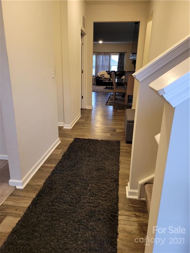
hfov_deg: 53.1
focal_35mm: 26
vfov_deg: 67.3
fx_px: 190
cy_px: 126
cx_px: 95
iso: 320
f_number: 1.8
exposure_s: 1/40
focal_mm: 5.4
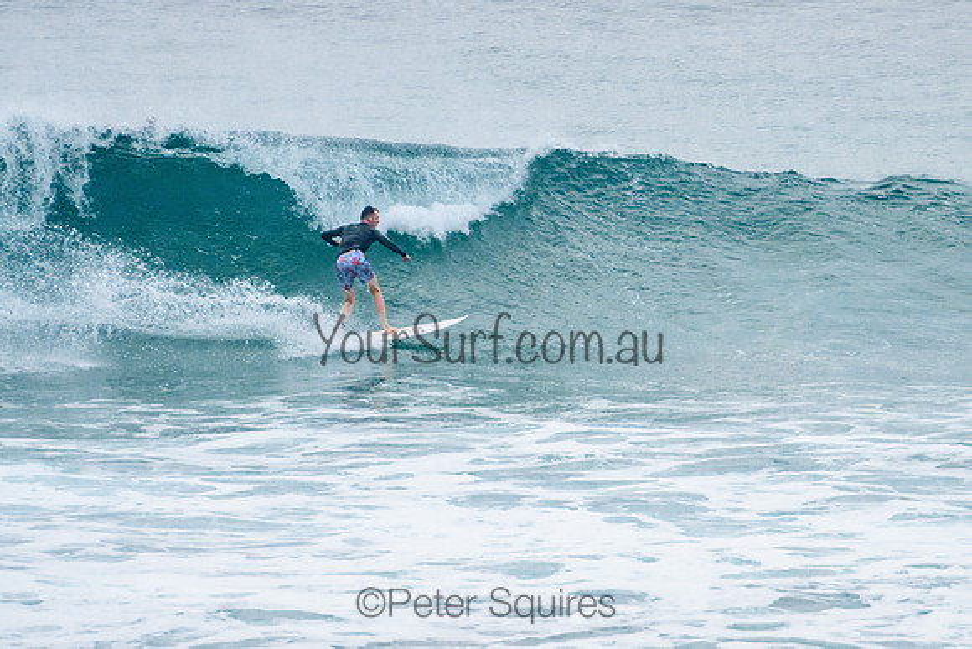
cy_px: 258
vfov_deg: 2.5
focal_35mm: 549
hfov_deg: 3.8
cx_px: 593
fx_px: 14837
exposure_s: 1/1250
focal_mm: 400
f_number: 5.6
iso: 500
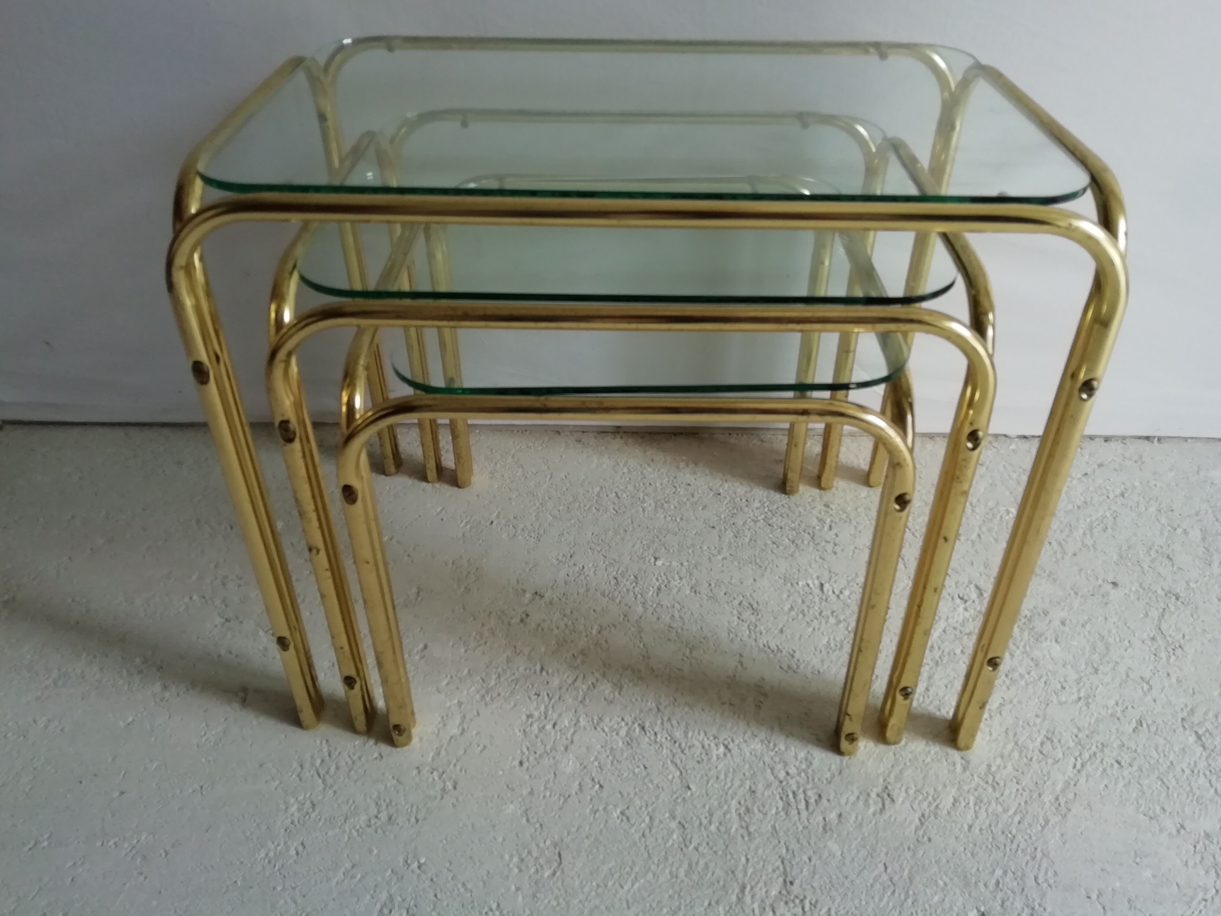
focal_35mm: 27
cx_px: 627
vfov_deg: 51.3
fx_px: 952
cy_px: 447
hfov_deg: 65.3
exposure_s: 1/50
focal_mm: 3.46
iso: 64
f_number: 2.2
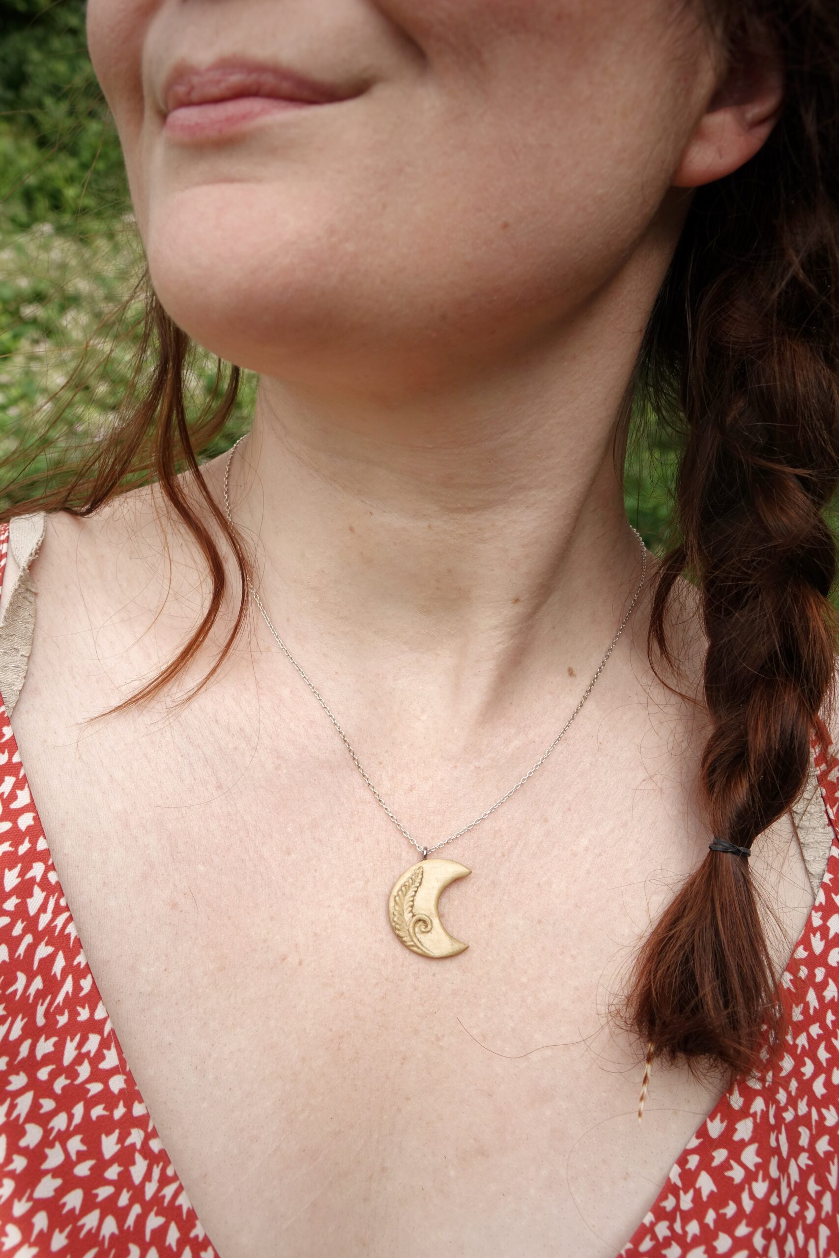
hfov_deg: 40.0
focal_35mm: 33
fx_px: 1153
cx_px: 420
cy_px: 629
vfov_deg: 57.2
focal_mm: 12.03
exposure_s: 1/640
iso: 125
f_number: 4
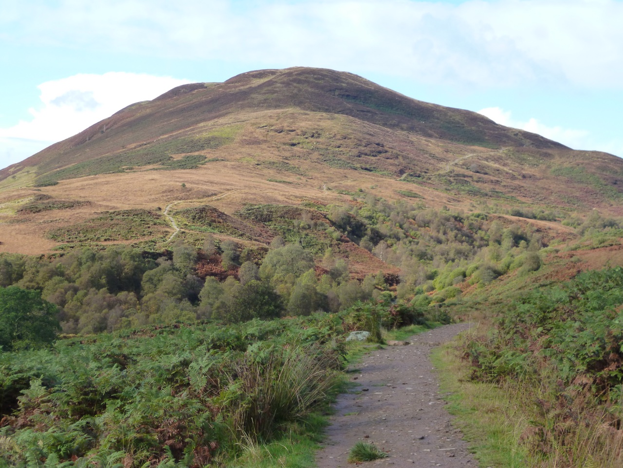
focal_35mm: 69
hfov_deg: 28.2
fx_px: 1242
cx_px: 312
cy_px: 234
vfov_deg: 21.3
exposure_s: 1/250
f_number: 4.5
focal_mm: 12.3
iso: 160
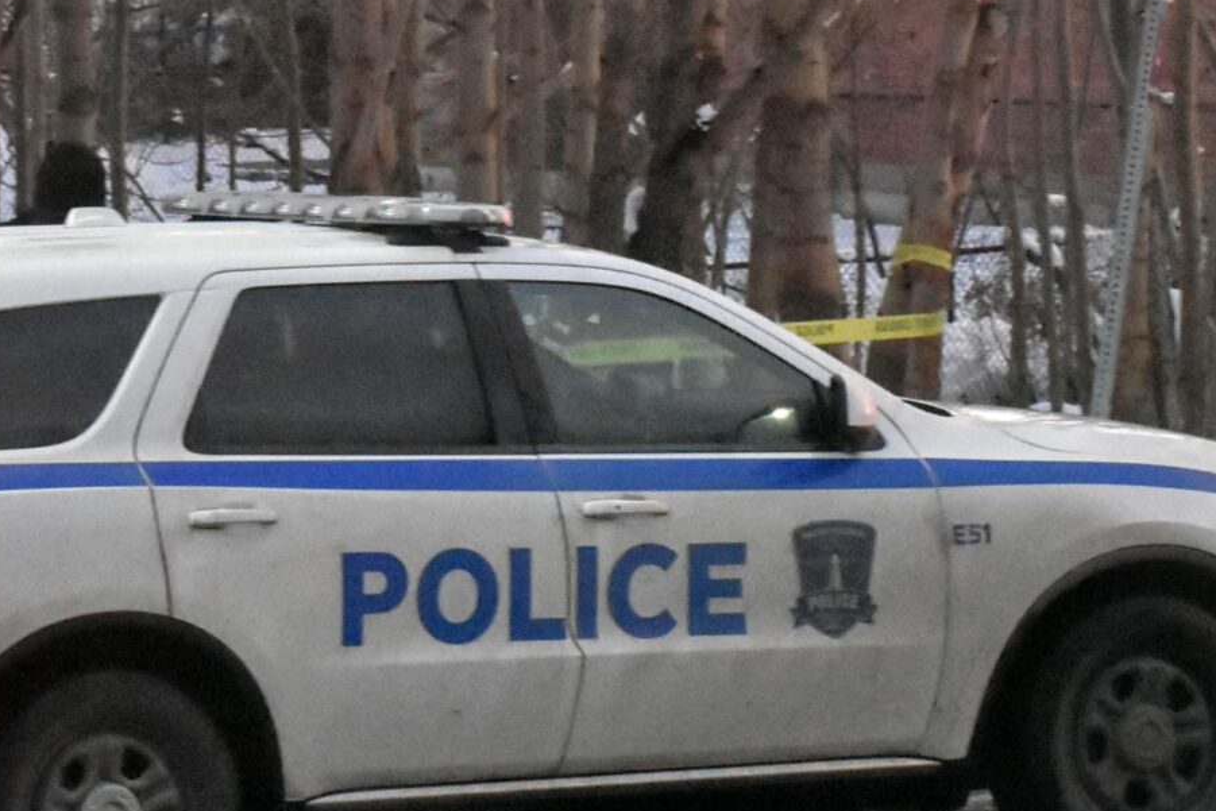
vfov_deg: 3.5
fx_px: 13242
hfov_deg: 5.3
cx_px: 526
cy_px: 418
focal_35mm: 392
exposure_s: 1/50
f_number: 8
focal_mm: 92
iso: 6400
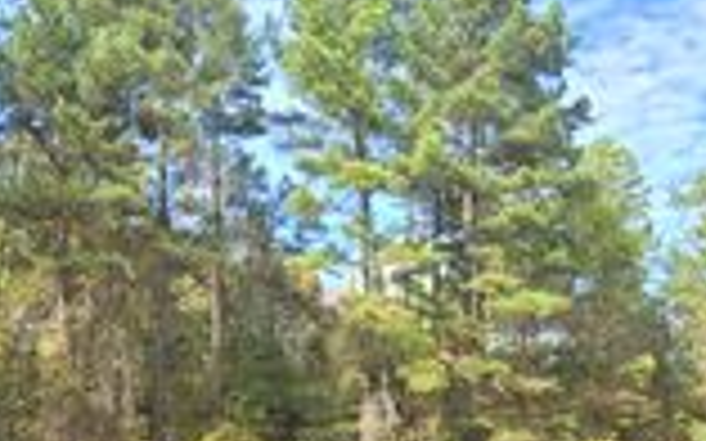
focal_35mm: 44
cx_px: 328
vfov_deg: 27.9
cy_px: 412
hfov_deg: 45.3
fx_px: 846
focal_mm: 2.2
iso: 50
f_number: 2.2
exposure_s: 1/628
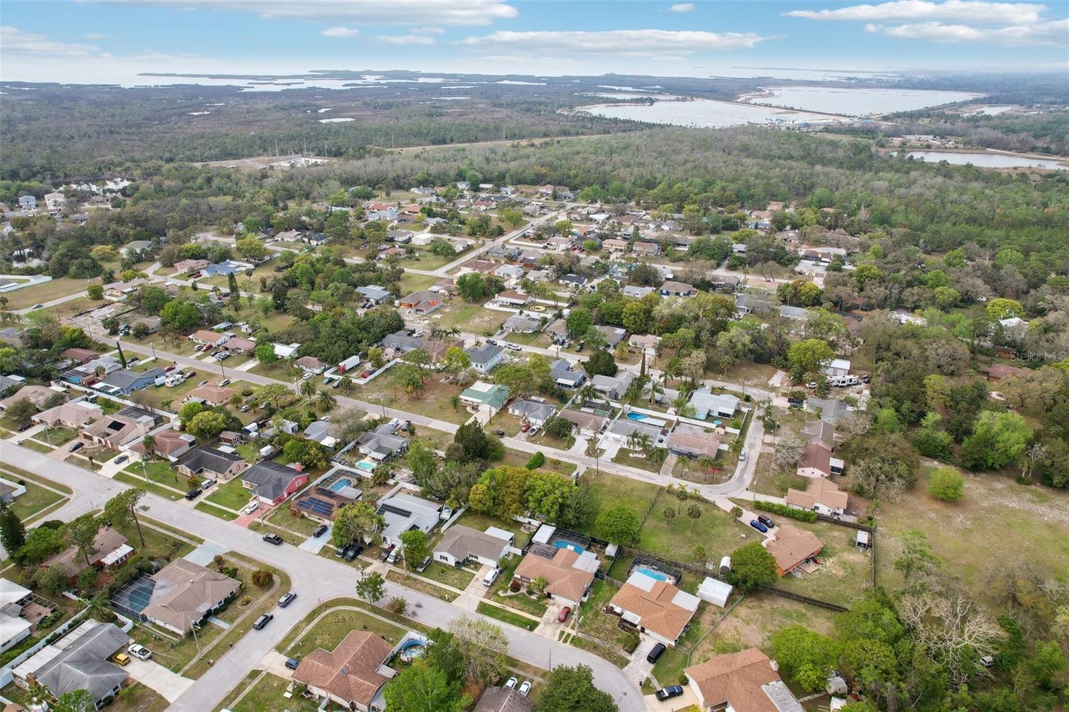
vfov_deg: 57.2
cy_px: 356
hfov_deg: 78.6
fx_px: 653
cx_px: 534
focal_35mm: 22
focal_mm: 8.4
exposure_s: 1/1000
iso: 150
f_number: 2.8
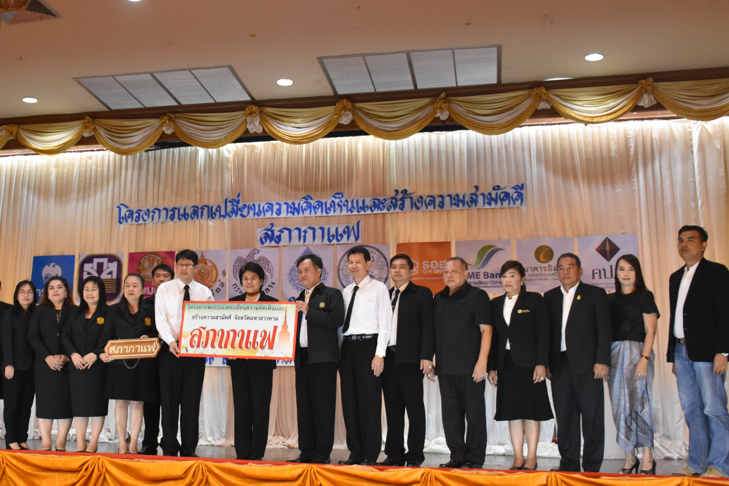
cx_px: 266
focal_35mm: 45
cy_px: 250
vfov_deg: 29.9
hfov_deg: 43.2
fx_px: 911
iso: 2200
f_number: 3.5
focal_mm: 22
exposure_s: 1/60
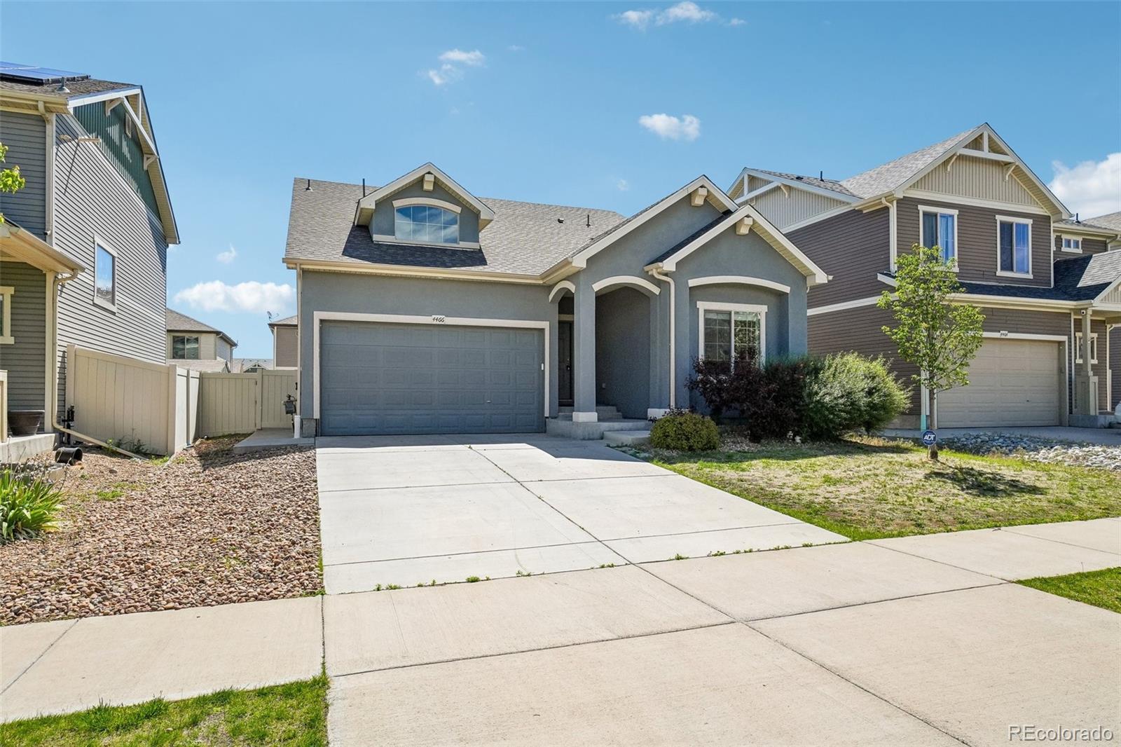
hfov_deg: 81.2
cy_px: 374
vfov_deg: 59.5
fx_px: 654
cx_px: 560
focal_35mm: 21
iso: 400
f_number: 8
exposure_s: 1/1250
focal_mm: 14
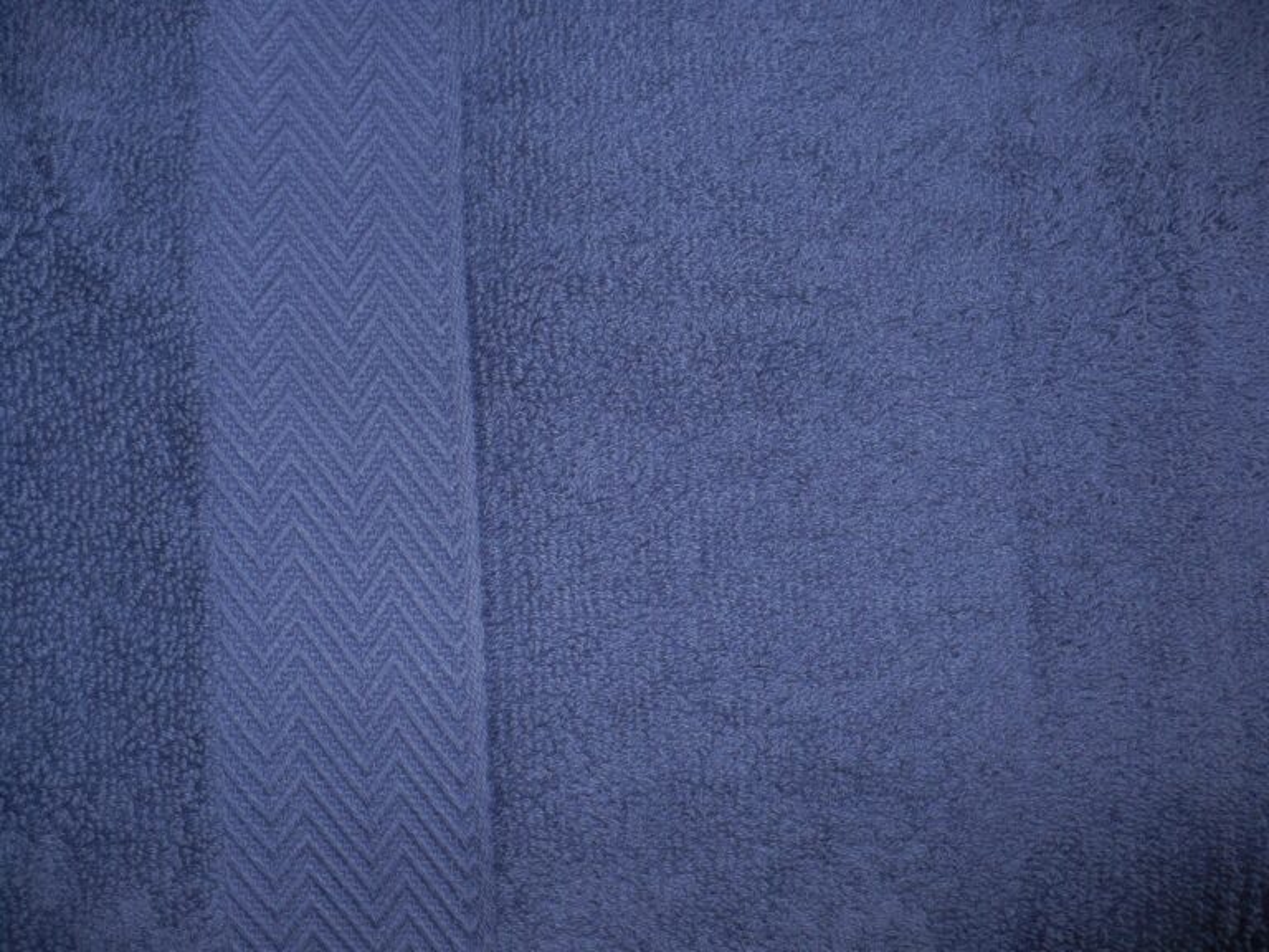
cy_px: 476
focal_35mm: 37
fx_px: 1356
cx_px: 634
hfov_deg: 50.1
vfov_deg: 38.7
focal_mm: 6.1
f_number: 2.8
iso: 100
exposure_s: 1/30
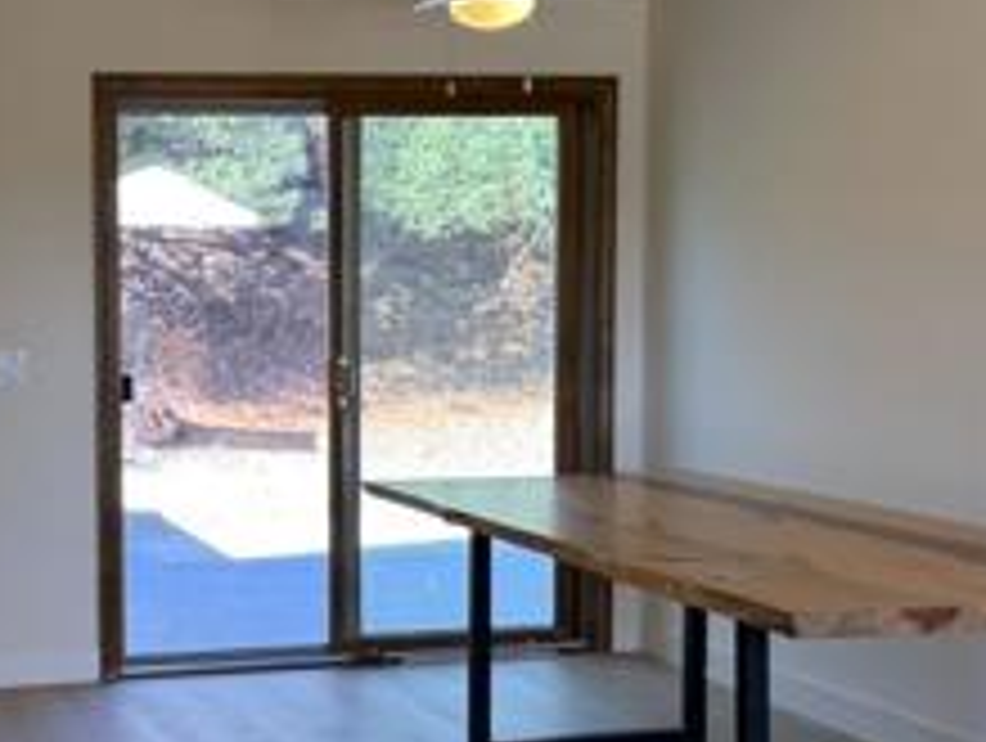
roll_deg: +0.4
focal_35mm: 70
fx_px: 1997
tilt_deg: -4.2
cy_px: 427
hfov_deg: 27.1
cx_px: 162
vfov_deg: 21.1
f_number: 1.78
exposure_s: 1/121
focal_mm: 6.76
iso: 80
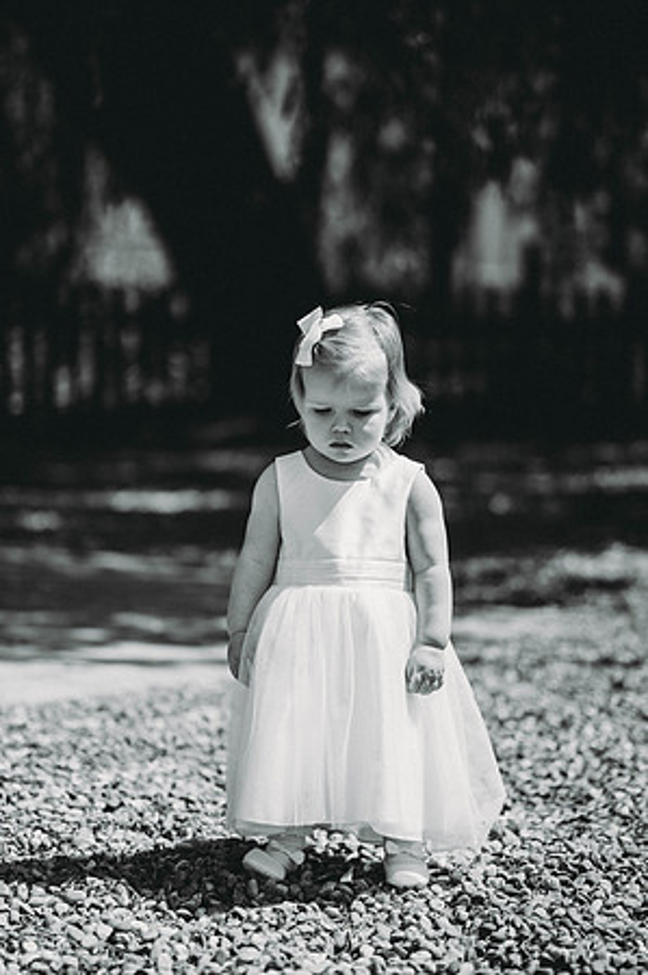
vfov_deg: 23.9
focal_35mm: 85
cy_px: 488
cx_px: 324
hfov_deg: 16.0
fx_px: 2300
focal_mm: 85
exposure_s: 1/4000
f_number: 1.8
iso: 100
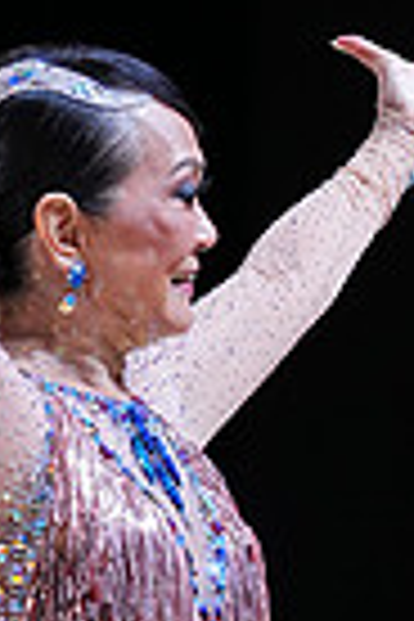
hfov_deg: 3.0
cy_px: 1004
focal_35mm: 455
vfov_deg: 4.5
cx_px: 52
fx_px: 7848
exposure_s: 1/400
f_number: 4
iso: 800
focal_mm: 108
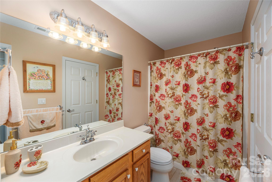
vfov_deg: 81.3
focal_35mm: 14
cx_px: 136
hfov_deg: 104.2
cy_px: 91
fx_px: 106
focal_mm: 14
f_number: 8
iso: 320
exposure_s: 1/200
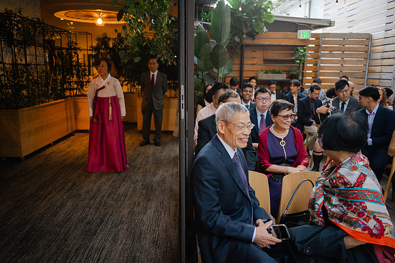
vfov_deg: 46.4
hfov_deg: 65.5
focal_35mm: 28
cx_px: 198
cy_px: 132
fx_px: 307
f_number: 2.8
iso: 1000
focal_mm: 28
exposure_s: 1/125
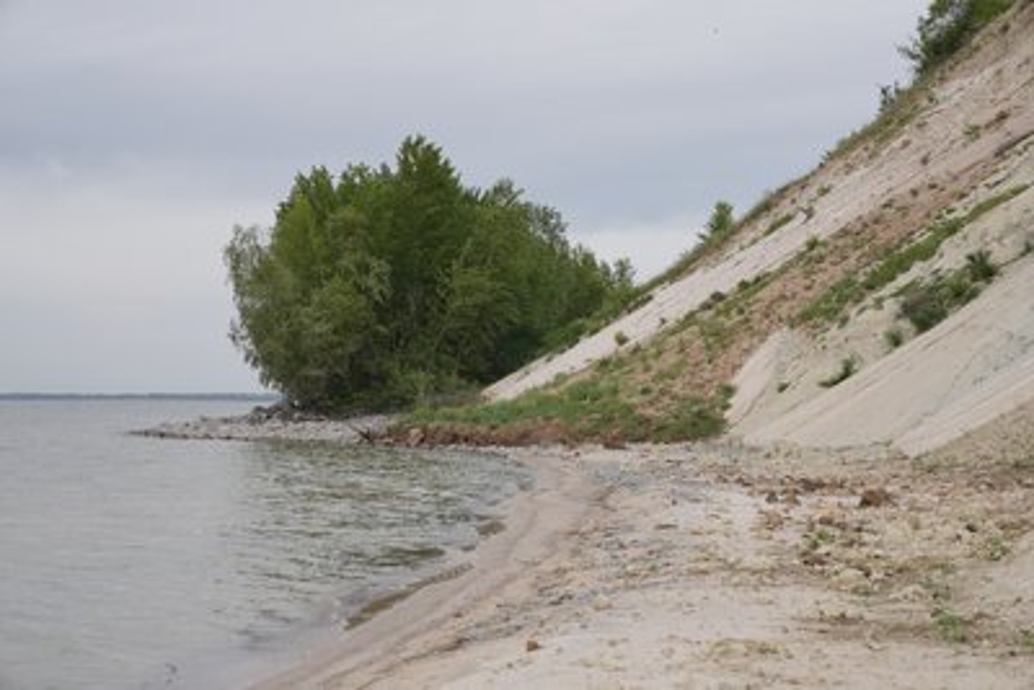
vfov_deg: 19.5
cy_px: 345
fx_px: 2011
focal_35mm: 70
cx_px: 517
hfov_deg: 28.8
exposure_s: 1/250
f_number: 6.3
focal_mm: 70
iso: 80
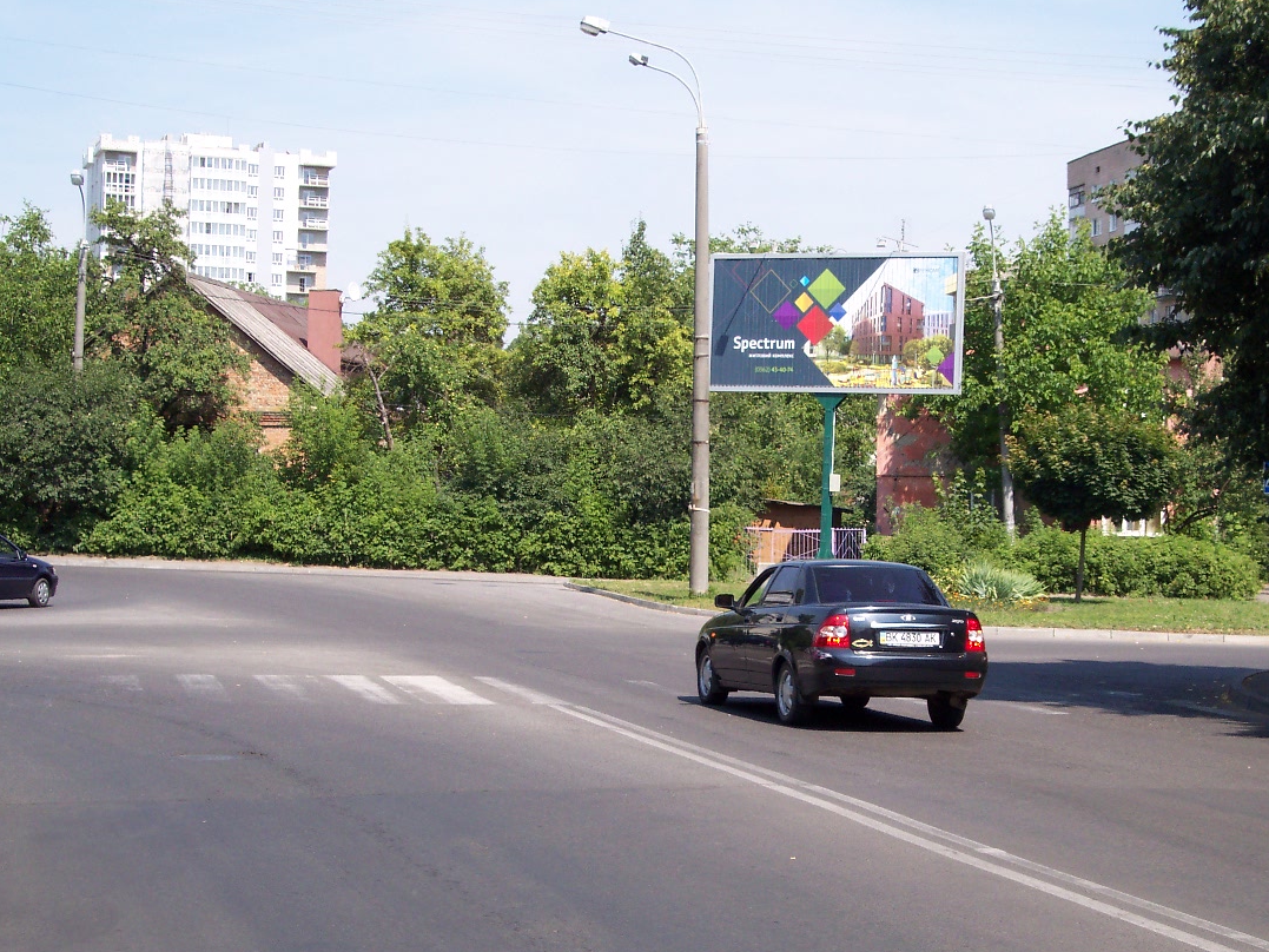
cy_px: 509
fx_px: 2236
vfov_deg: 24.0
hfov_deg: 31.6
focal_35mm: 61
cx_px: 738
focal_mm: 10.7
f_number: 5.6
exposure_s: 1/350
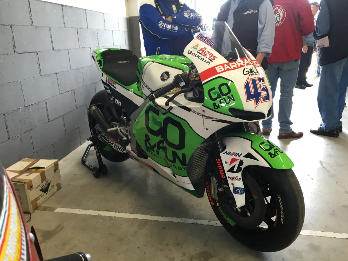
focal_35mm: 29
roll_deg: +2.8
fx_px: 292
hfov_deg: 61.7
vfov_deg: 48.2
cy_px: 130
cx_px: 174
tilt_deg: -17.6
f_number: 2.2
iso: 80
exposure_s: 1/33
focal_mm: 4.15
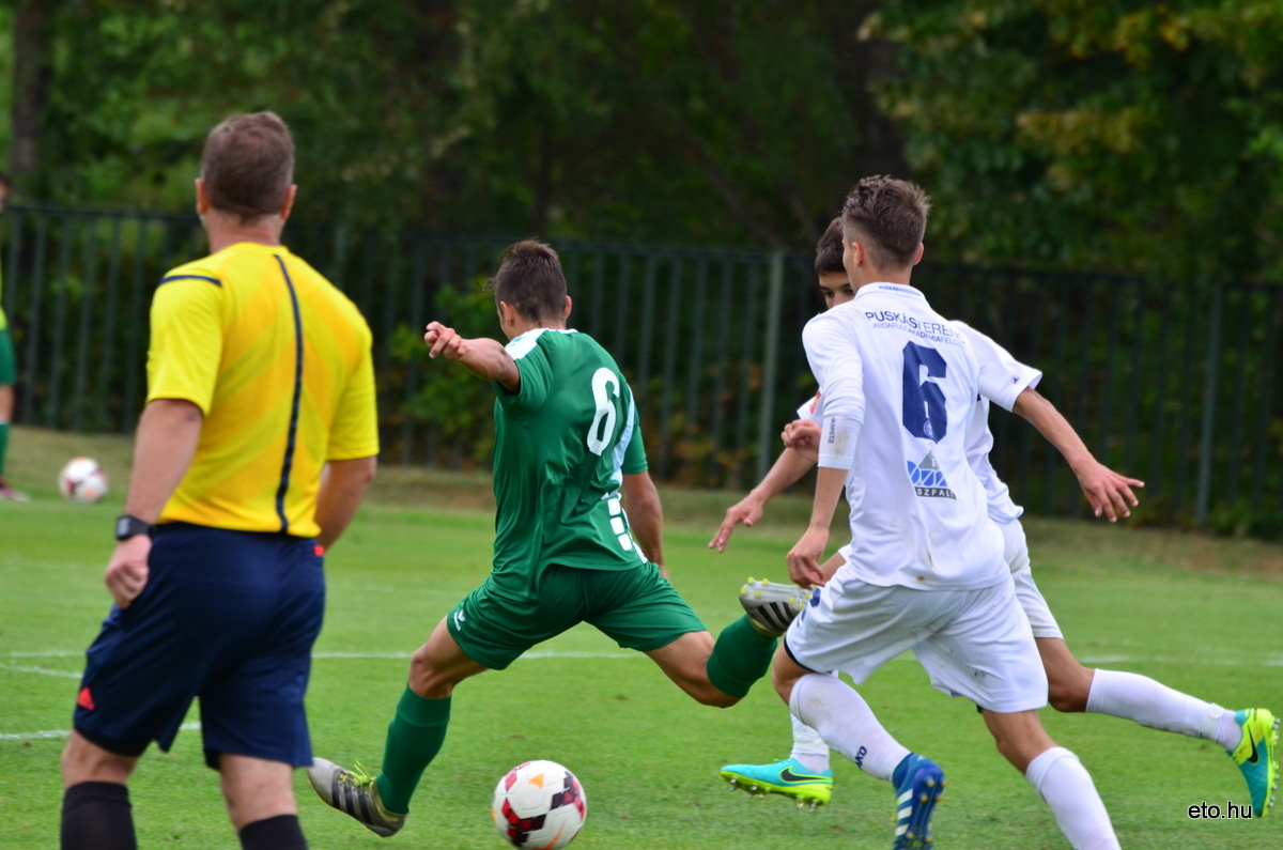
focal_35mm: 450
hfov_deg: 4.6
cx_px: 642
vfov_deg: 3.0
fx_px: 16005
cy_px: 425
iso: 800
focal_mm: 300
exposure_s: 1/500
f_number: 6.3
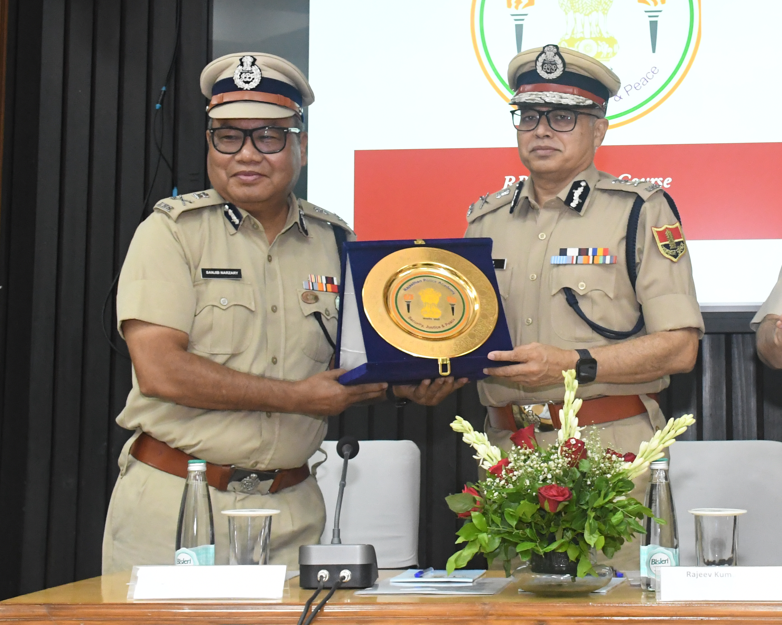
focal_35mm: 73
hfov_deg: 25.7
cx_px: 586
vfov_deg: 20.9
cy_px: 221
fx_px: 1689
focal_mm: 26
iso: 3200
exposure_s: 1/125
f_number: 6.3
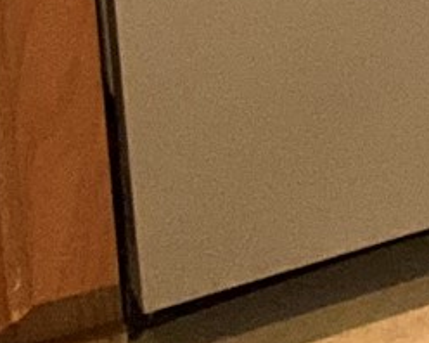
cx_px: 1559
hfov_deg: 6.9
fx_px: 2969
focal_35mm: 234
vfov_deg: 5.8
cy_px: -968
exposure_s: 1/40
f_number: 1.8
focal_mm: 3
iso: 320
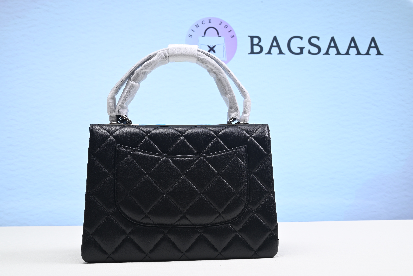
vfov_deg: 32.7
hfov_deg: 47.4
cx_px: 206
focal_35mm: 41
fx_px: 471
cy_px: 138
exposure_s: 1/2
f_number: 16
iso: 100
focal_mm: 41
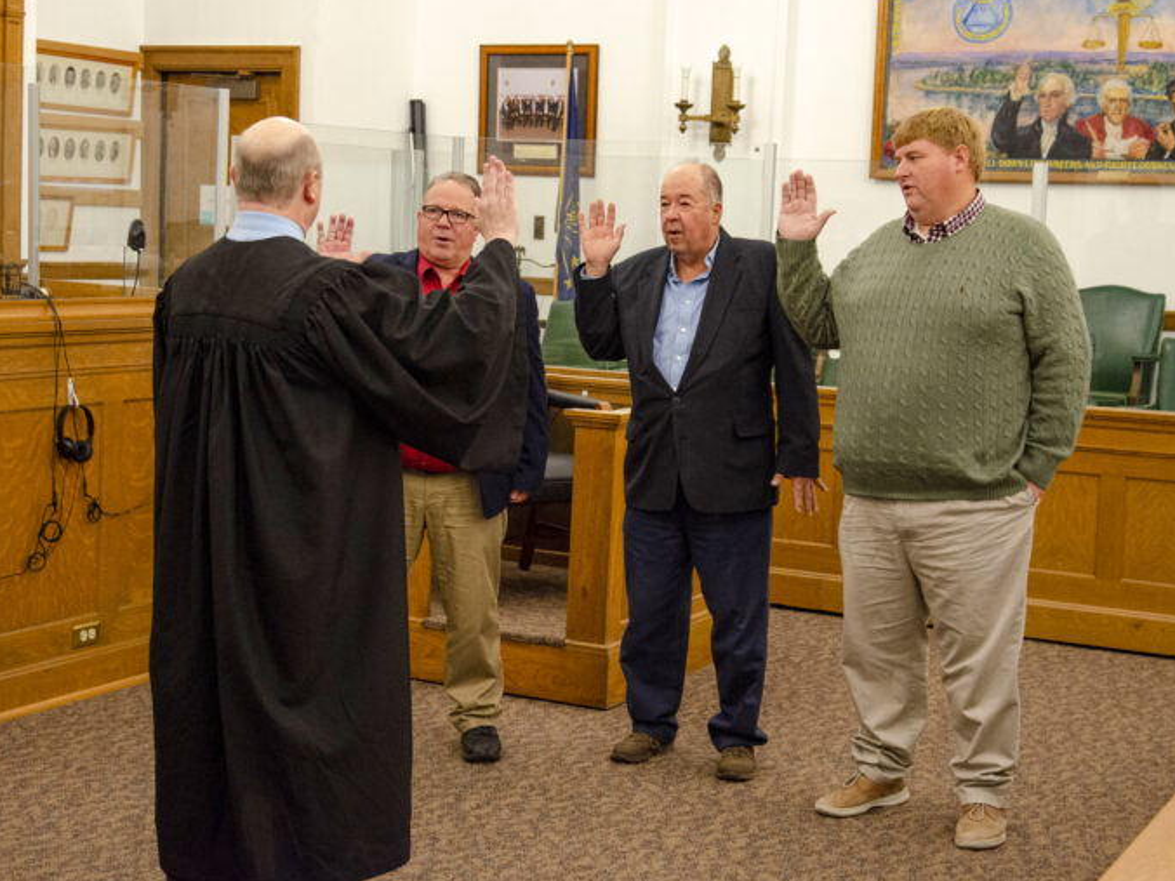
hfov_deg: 32.7
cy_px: 438
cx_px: 567
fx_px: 2003
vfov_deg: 24.8
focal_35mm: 59
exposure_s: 1/80
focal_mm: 36
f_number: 4
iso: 1250
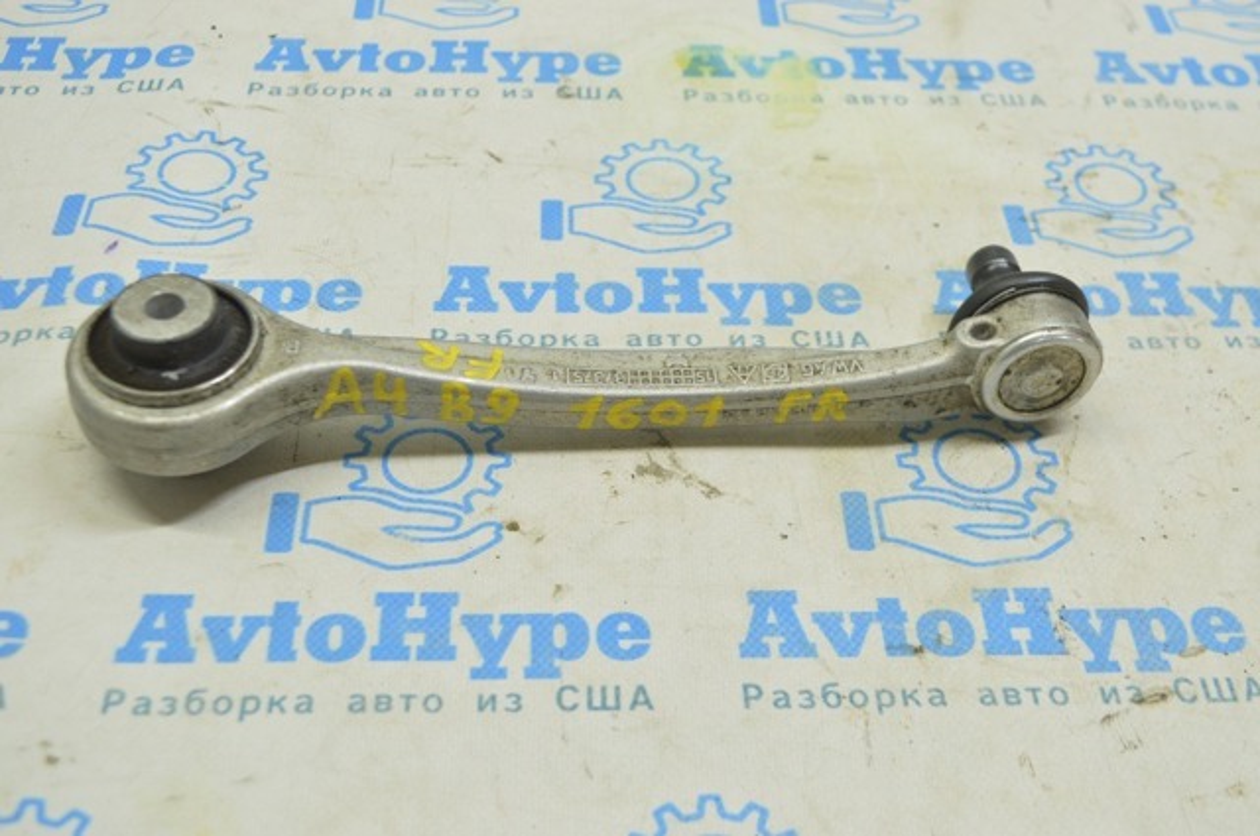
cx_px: 630
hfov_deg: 43.7
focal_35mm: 45
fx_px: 1573
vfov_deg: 29.8
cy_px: 418
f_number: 5.6
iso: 400
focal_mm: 30
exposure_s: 1/20
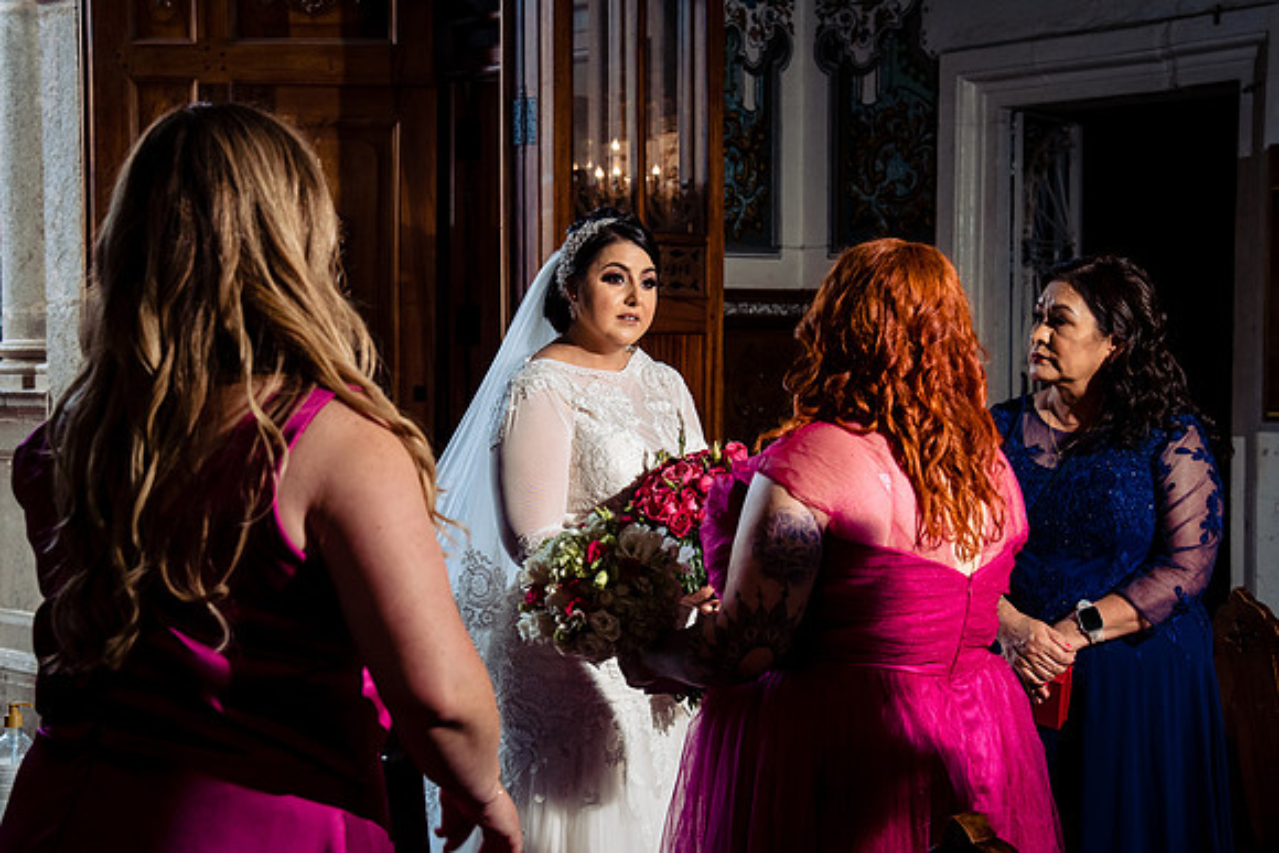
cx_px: 600
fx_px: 2104
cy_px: 426
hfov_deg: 33.8
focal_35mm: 59
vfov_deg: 22.9
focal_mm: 50
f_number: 6.3
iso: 1600
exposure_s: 1/160
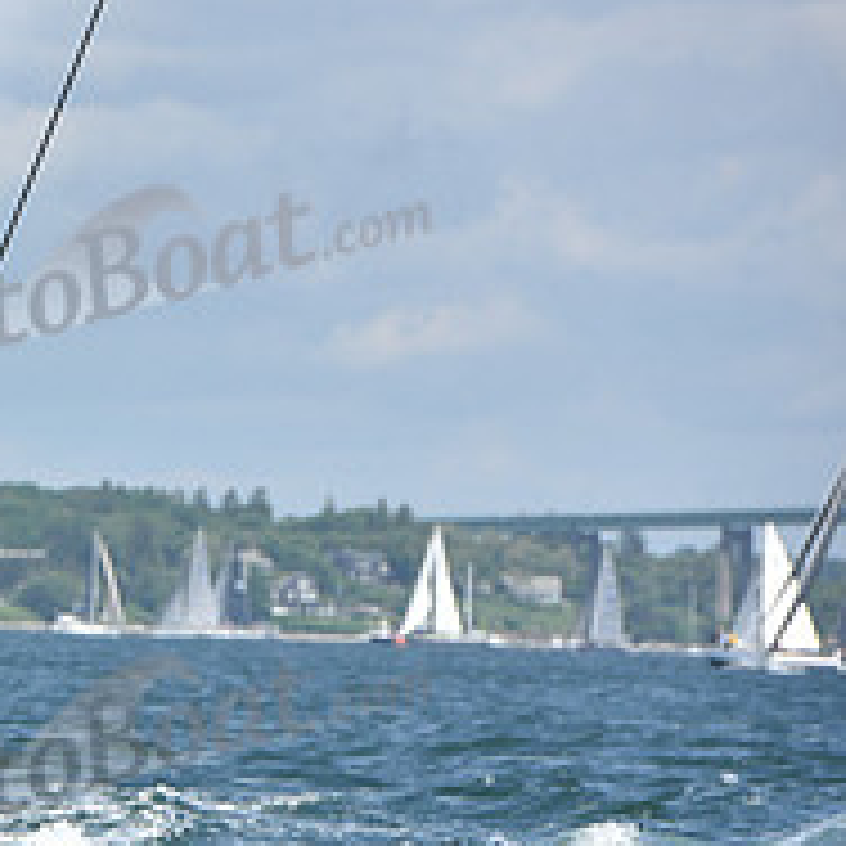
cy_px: 578
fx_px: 13410
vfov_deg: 3.6
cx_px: -432
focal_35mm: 485
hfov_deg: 3.6
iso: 250
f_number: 6.3
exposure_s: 1/1250
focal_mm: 185
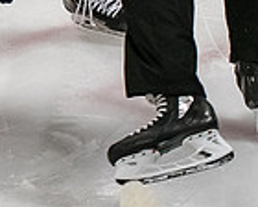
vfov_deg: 3.4
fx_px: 3482
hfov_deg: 4.2
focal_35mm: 456
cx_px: -160
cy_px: -165
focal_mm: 70
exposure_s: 1/800
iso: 3600
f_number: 4
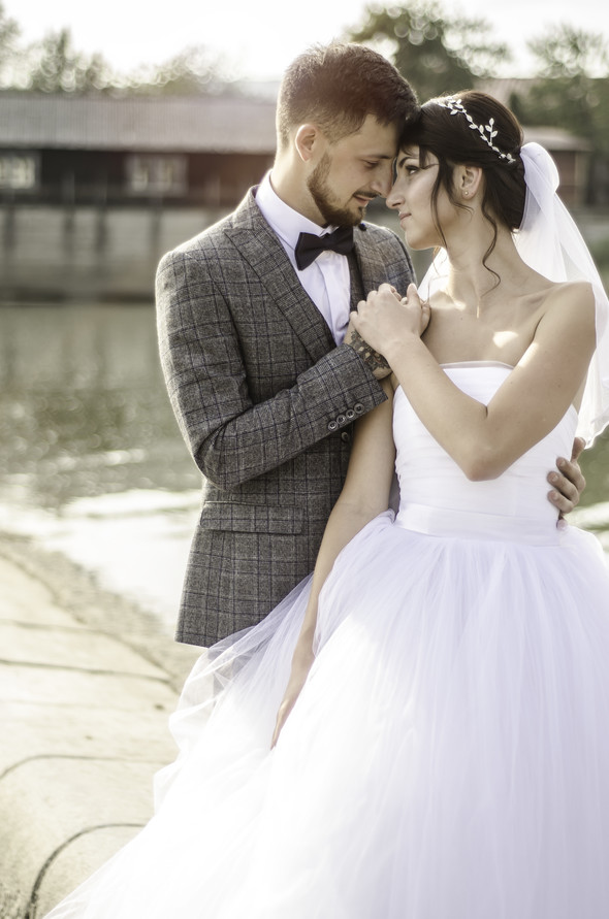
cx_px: 304
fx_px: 1912
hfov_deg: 18.1
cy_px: 460
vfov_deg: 27.0
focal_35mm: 75
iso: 100
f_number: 1.8
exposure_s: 1/1250
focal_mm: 50
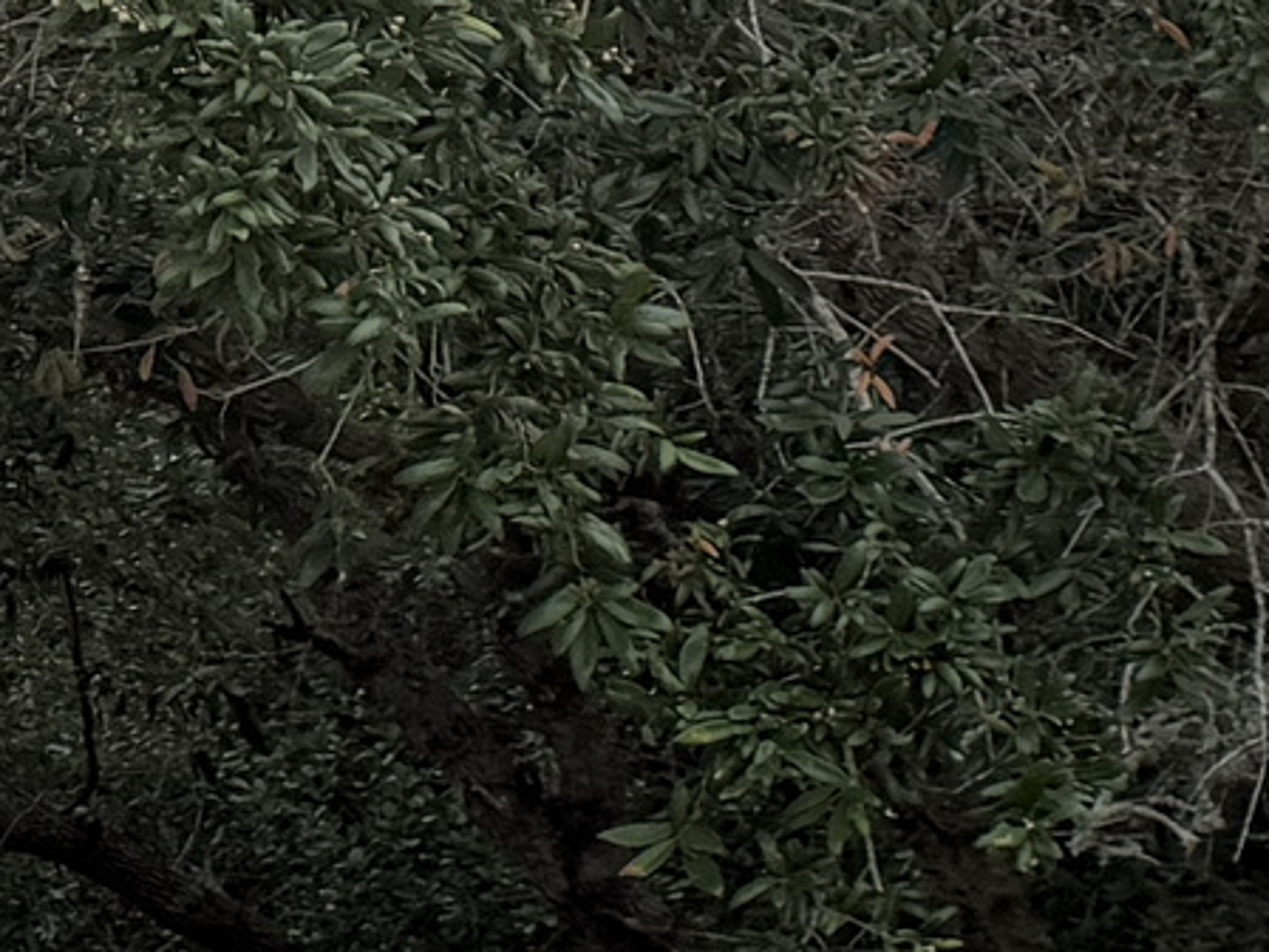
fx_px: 5572
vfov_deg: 9.6
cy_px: 1153
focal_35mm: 152
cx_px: 3351
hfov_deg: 10.5
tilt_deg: -4.2
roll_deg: +1.4
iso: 80
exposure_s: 1/788
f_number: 1.78
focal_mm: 6.76
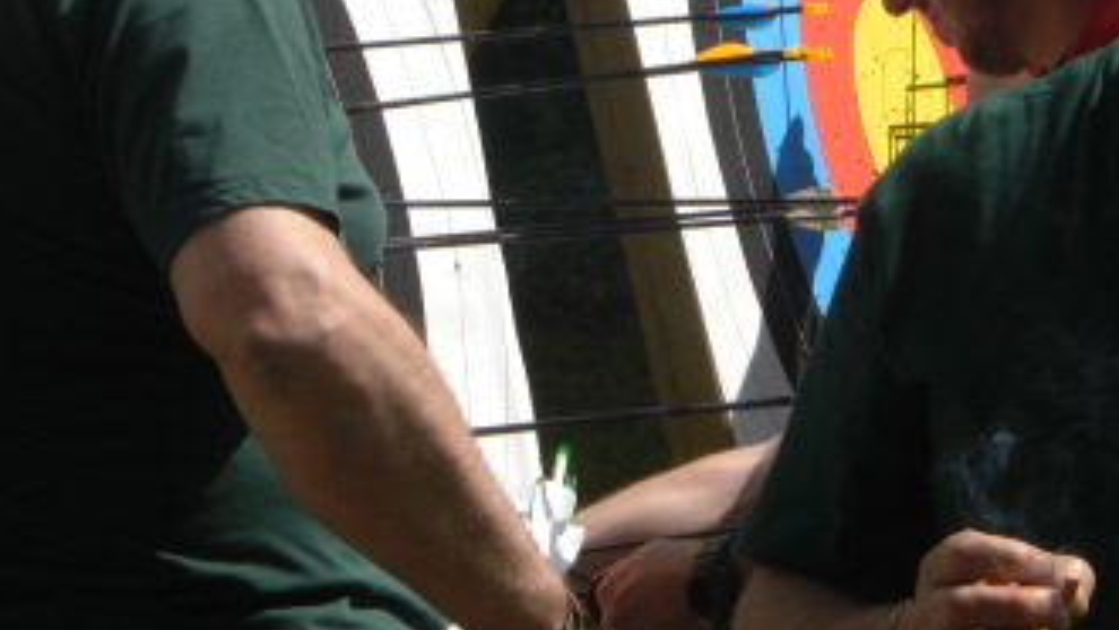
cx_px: 916
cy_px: 102
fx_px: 7154
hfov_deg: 8.9
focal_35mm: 241
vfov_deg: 5.0
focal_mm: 18.9
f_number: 5.8
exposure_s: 1/250
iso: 50
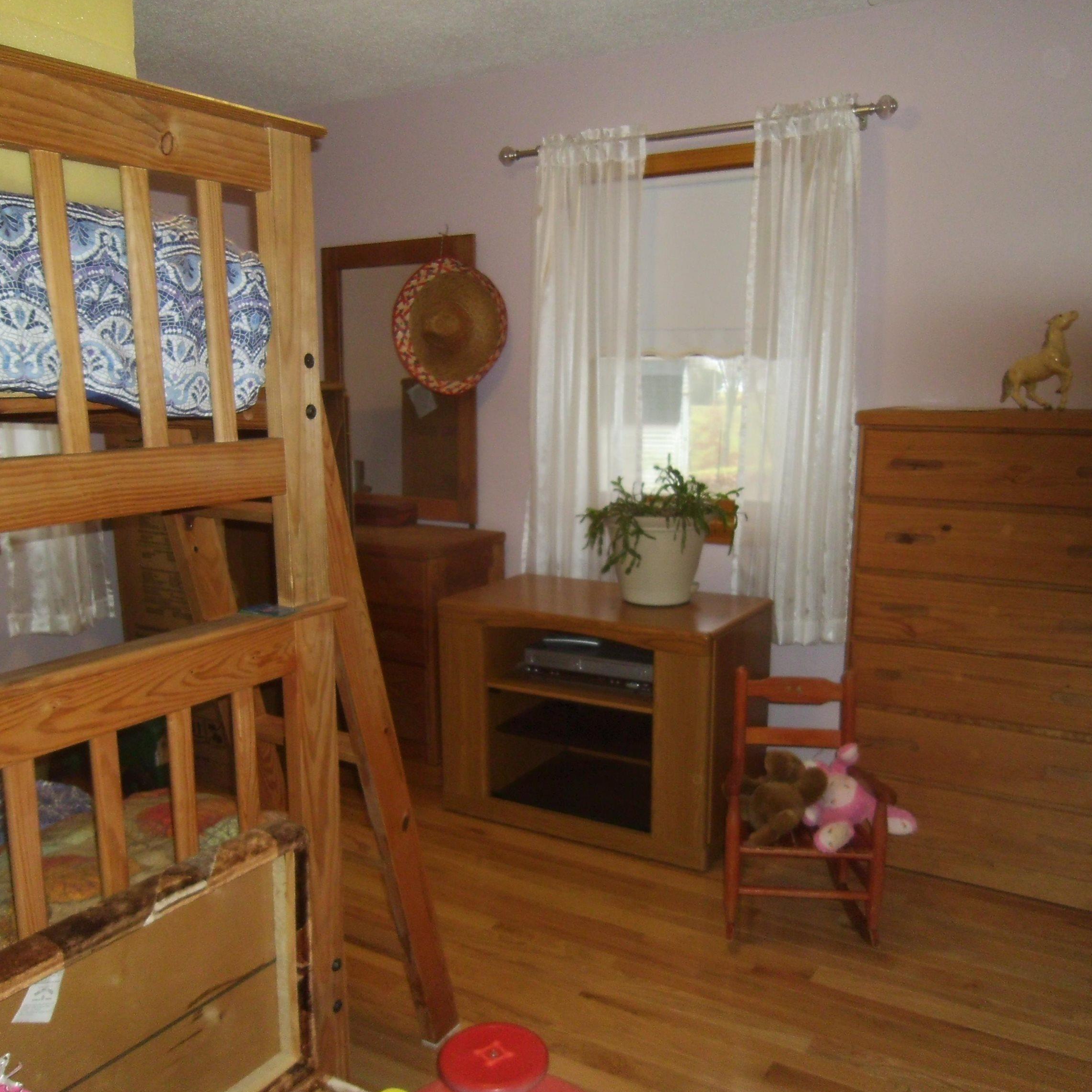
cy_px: 549
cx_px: 521
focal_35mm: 31
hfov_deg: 52.5
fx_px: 1106
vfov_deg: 52.5
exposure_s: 1/30
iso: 125
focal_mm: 4.5
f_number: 3.3
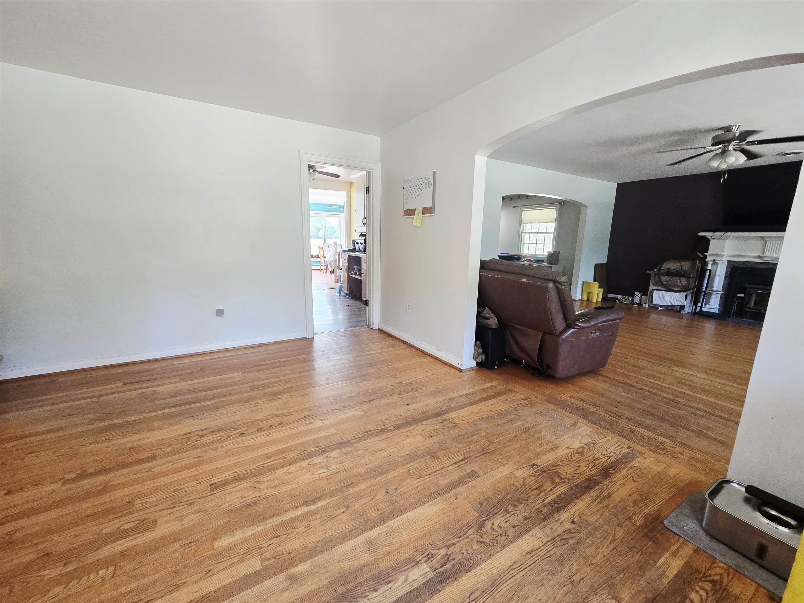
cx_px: 402
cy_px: 302
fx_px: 302
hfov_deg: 106.2
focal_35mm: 13
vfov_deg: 89.9
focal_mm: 2.2
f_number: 2.2
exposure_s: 1/60.2
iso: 320
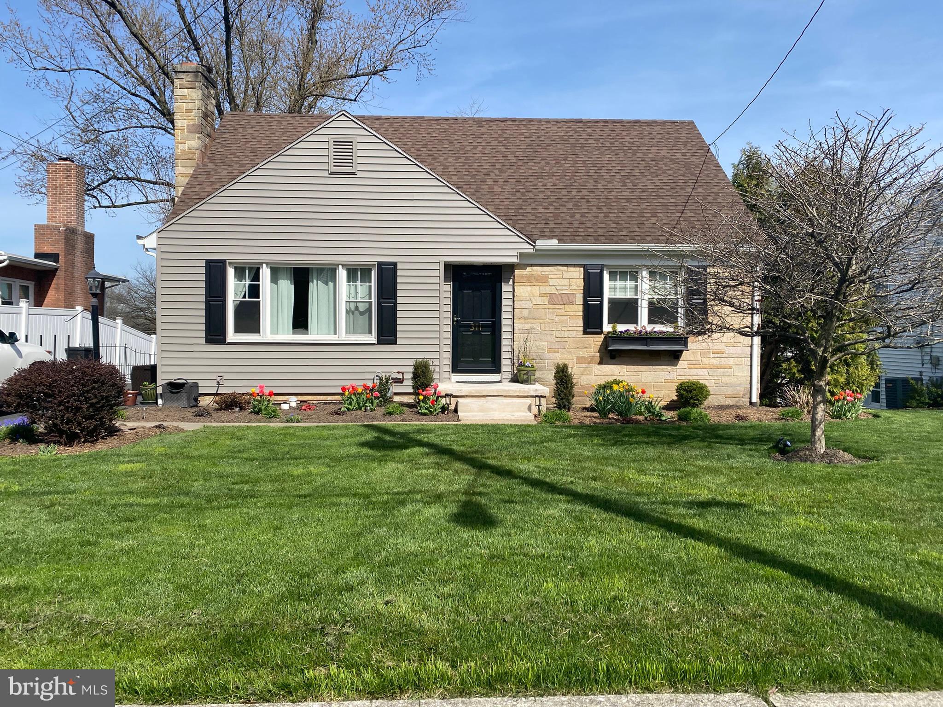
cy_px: 354
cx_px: 472
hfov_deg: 67.3
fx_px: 708
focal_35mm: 26
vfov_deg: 53.1
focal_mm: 4.25
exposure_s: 1/3300
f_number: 1.8
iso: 32
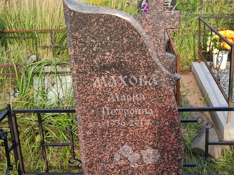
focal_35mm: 25
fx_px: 169
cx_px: 117
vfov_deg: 54.9
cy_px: 88
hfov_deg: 69.4
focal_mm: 6.04
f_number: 1.9
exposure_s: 1/264
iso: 50
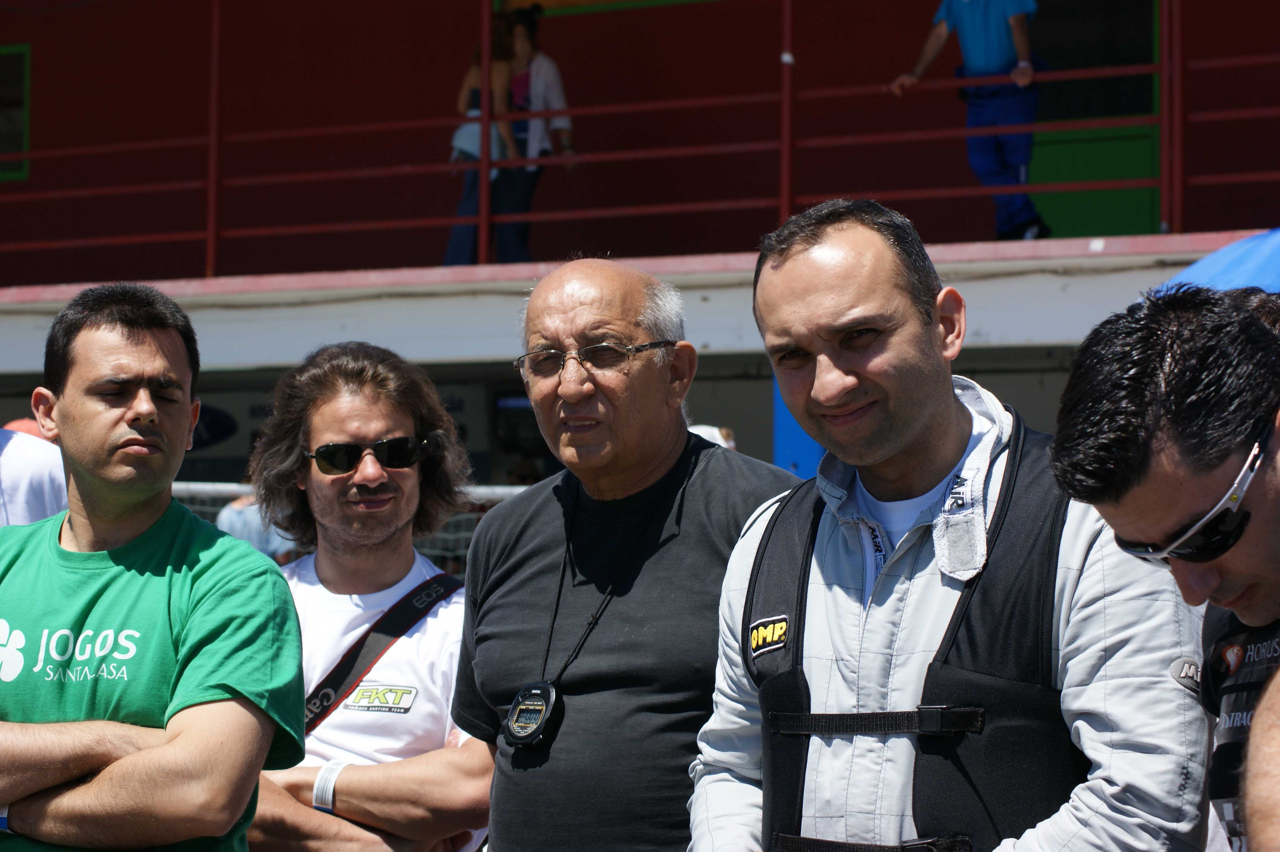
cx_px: 640
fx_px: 2932
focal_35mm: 82
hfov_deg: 24.6
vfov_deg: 16.5
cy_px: 426
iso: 100
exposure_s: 1/320
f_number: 7.1
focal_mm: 55
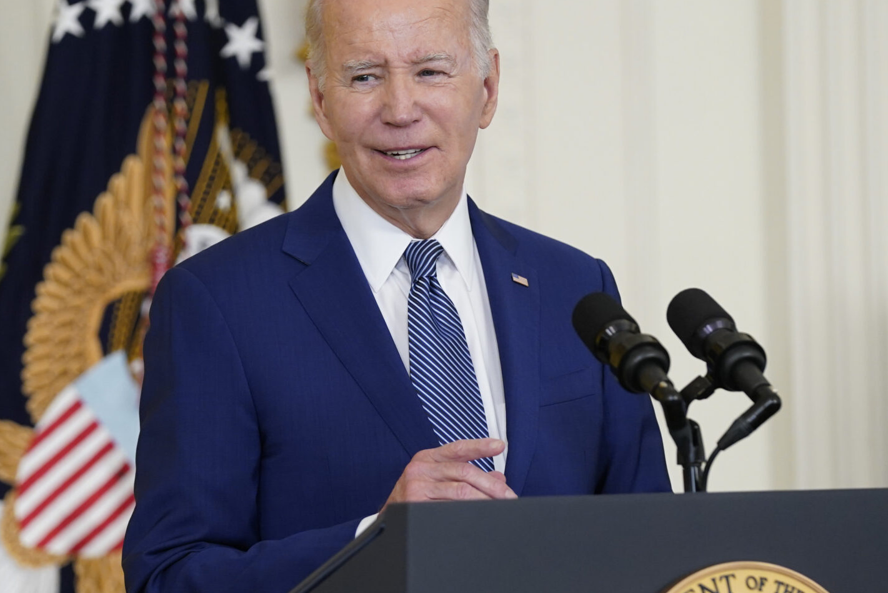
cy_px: 414
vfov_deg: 4.2
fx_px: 8042
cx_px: 359
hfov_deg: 6.3
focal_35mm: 326
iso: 2000
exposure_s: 1/250
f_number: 2.8
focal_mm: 181
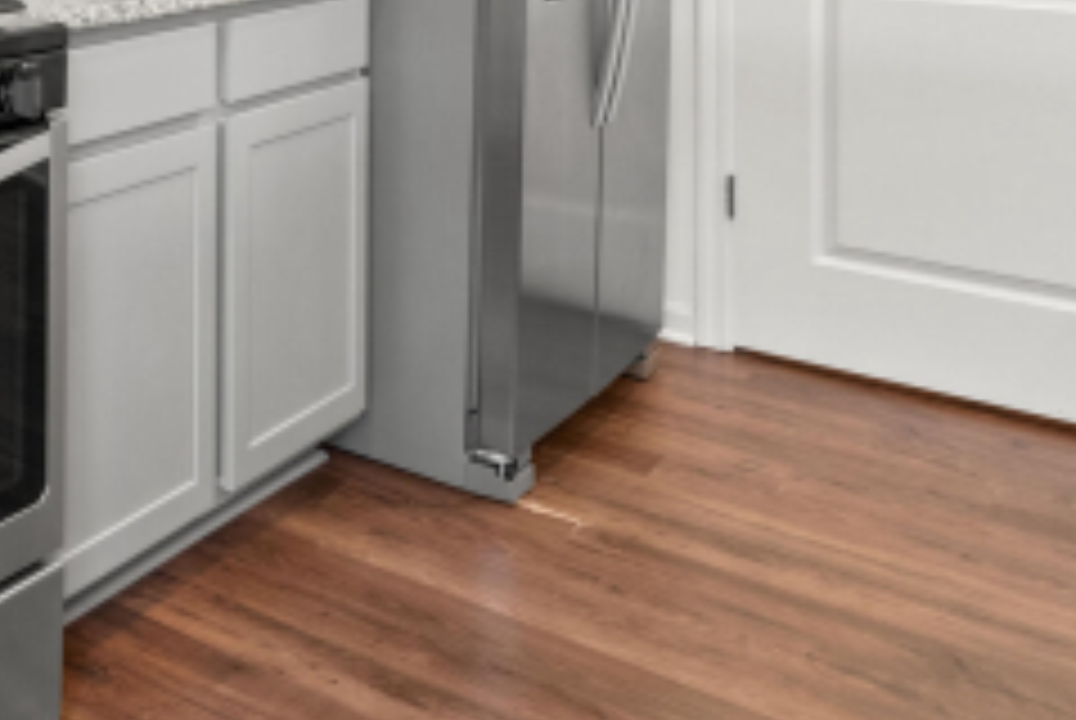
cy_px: -225
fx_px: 1406
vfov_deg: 24.8
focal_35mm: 47
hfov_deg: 31.5
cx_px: -347
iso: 400
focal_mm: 10
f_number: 10
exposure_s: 1/1.67
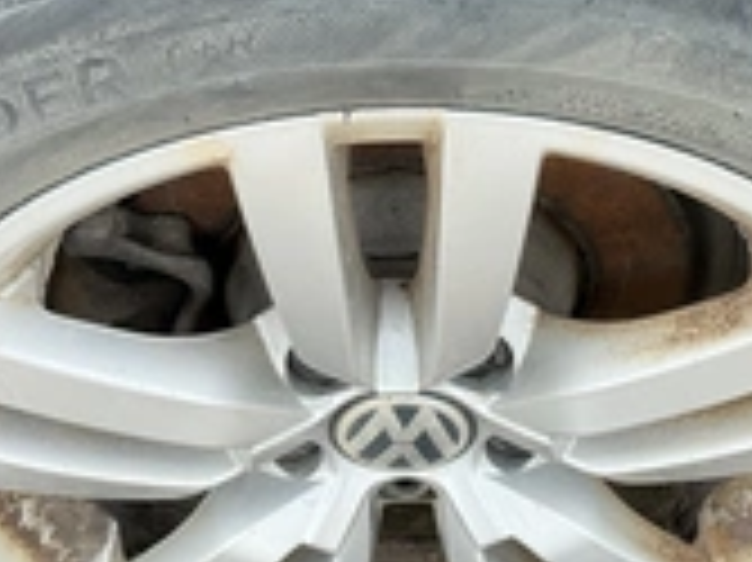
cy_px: 238
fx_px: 1454
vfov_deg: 21.9
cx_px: 414
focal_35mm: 67
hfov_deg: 29.0
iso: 20
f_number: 1.8
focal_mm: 3
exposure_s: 1/238
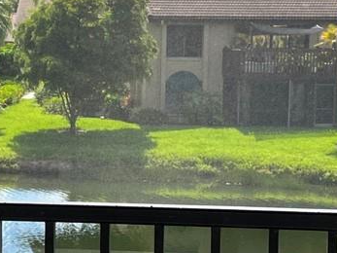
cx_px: 84
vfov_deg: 12.3
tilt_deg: -7.4
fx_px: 1168
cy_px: 176
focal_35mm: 120
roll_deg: -0.1
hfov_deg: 16.3
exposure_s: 1/2513
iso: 50
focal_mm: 5.7
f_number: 1.5
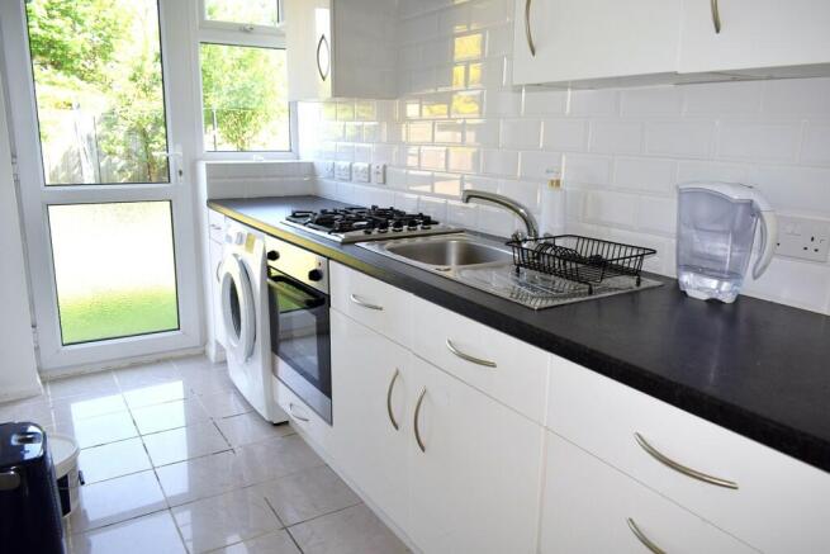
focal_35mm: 27
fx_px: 623
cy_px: 277
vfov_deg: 48.0
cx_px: 415
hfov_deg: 67.4
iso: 320
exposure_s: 1/125
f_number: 5.6
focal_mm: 18
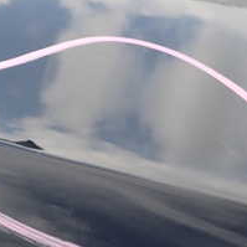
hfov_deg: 21.6
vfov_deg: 21.7
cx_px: 140
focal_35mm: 80
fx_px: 646
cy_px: 119
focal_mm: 5.4
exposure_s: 1/400
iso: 100
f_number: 3.2
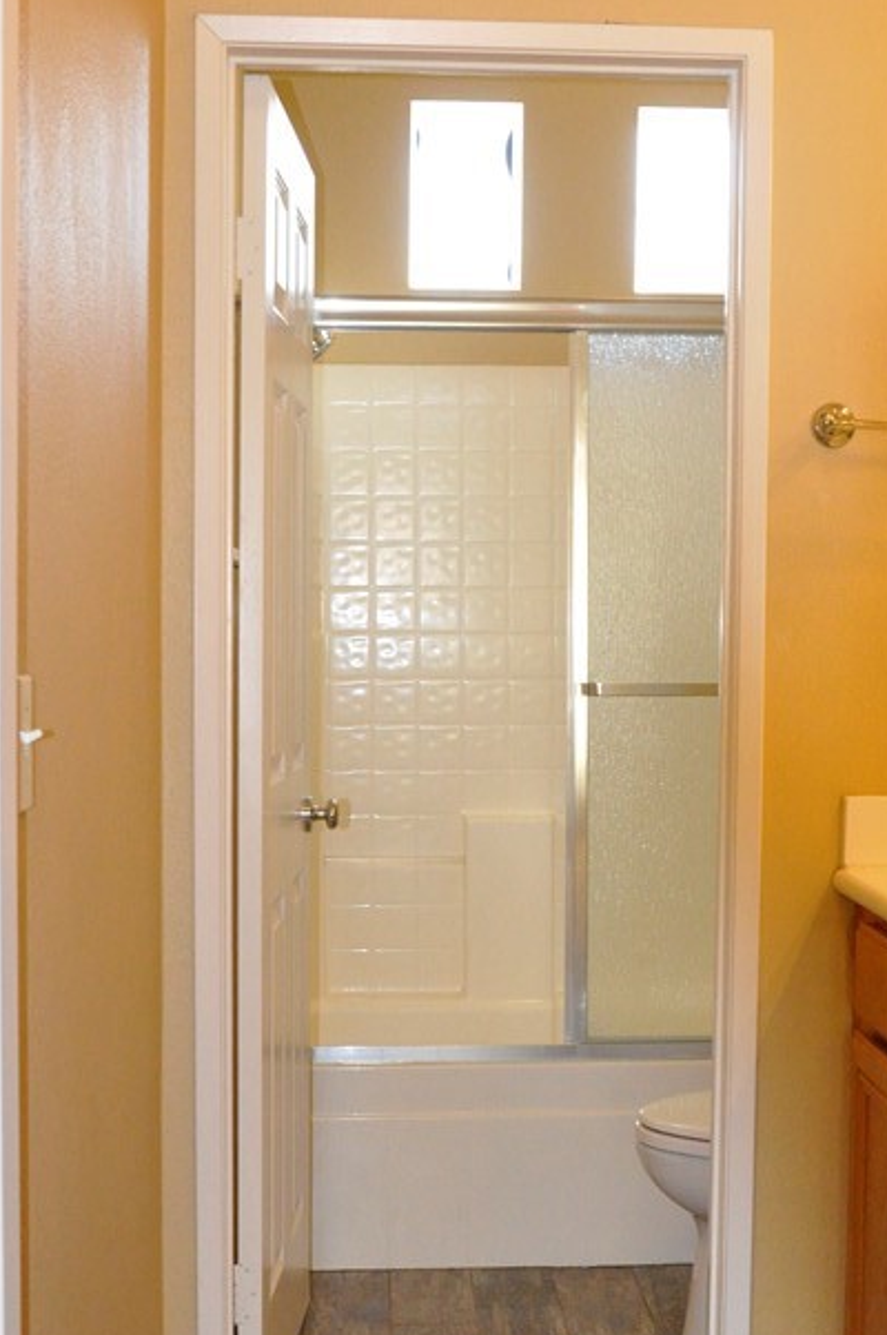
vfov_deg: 35.1
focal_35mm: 57
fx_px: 2108
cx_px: 528
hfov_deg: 23.7
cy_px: 725
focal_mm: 21
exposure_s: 1/200
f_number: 7.1
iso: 2500
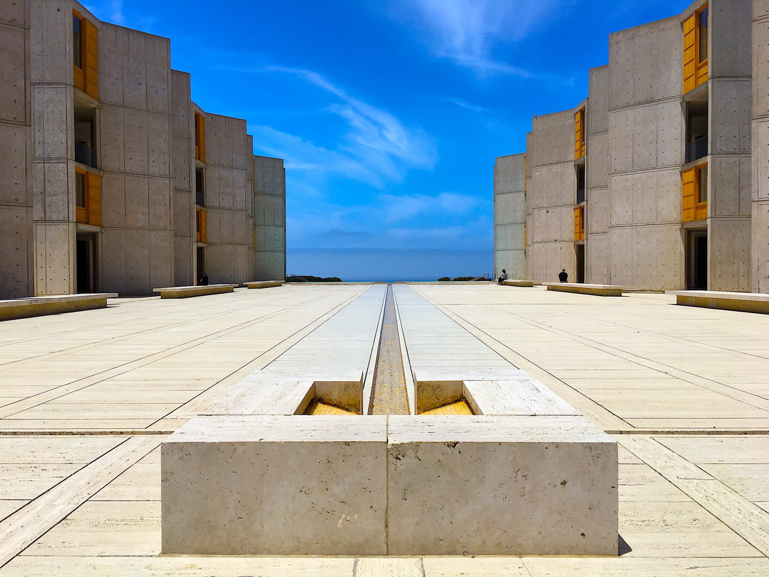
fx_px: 644
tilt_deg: -1.0
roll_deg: +0.2
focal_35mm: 29
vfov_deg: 48.2
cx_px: 384
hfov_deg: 61.7
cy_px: 288
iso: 25
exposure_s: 1/3344
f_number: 2.2
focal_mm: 4.15
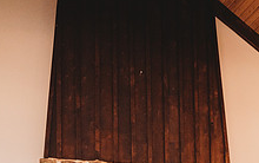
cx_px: 150
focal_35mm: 50
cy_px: 248
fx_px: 353
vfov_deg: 21.5
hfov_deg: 40.2
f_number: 2.5
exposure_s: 1/125
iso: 2000
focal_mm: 24
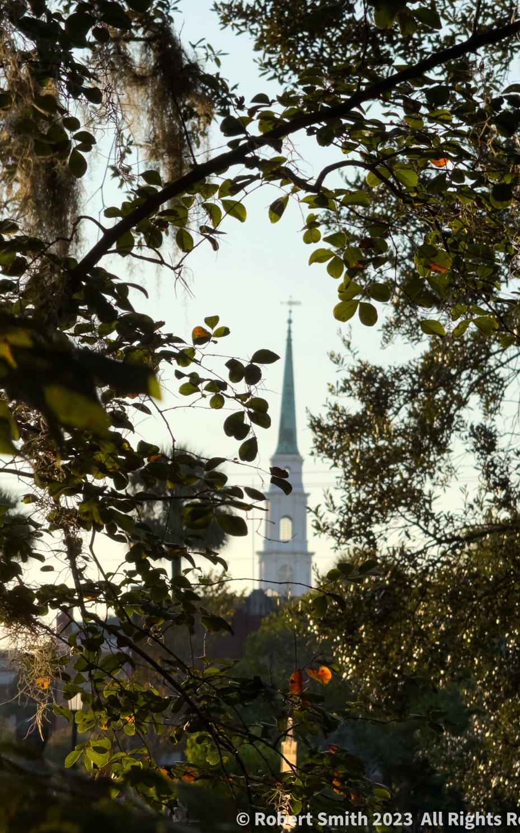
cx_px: 305
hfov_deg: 10.2
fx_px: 2902
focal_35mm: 128
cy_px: 417
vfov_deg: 16.3
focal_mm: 15.66
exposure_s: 1/1400
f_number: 2.8
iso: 50
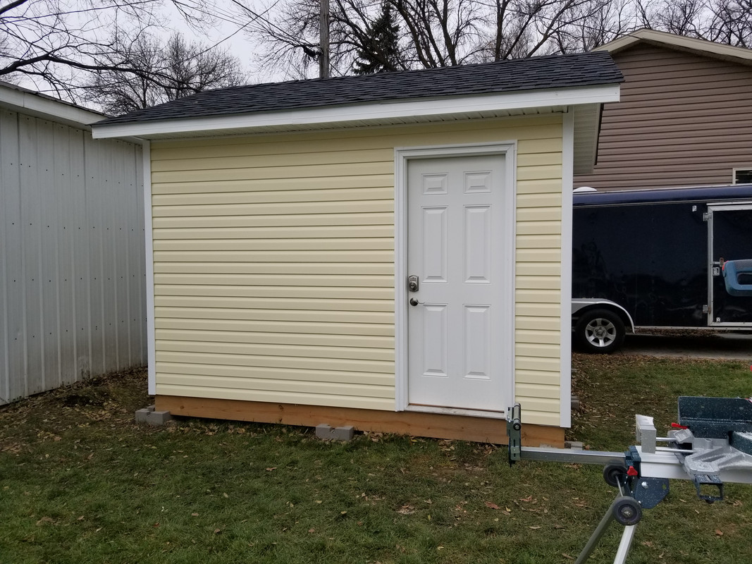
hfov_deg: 67.3
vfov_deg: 53.1
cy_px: 282
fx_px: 565
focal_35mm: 26
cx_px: 376
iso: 50
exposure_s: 1/1188
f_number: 1.7
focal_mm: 4.25
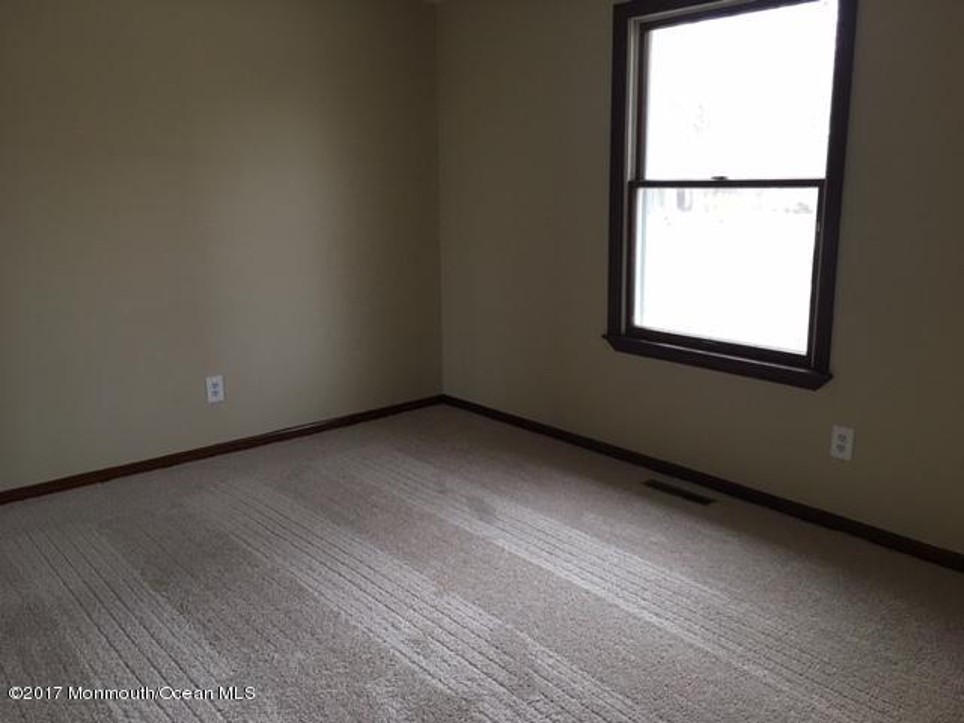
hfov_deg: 61.7
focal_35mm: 29
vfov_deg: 48.2
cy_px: 362
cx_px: 482
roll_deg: +1.0
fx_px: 808
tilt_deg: -11.5
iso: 32
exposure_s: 1/30
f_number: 2.2
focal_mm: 4.15
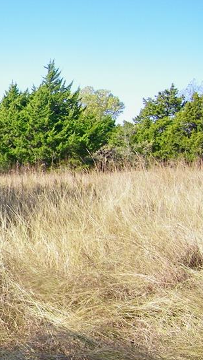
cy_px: 200
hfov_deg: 17.4
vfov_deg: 34.3
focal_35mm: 61
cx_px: -118
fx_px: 583
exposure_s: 1/125
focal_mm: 5.4
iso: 80
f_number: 7.2
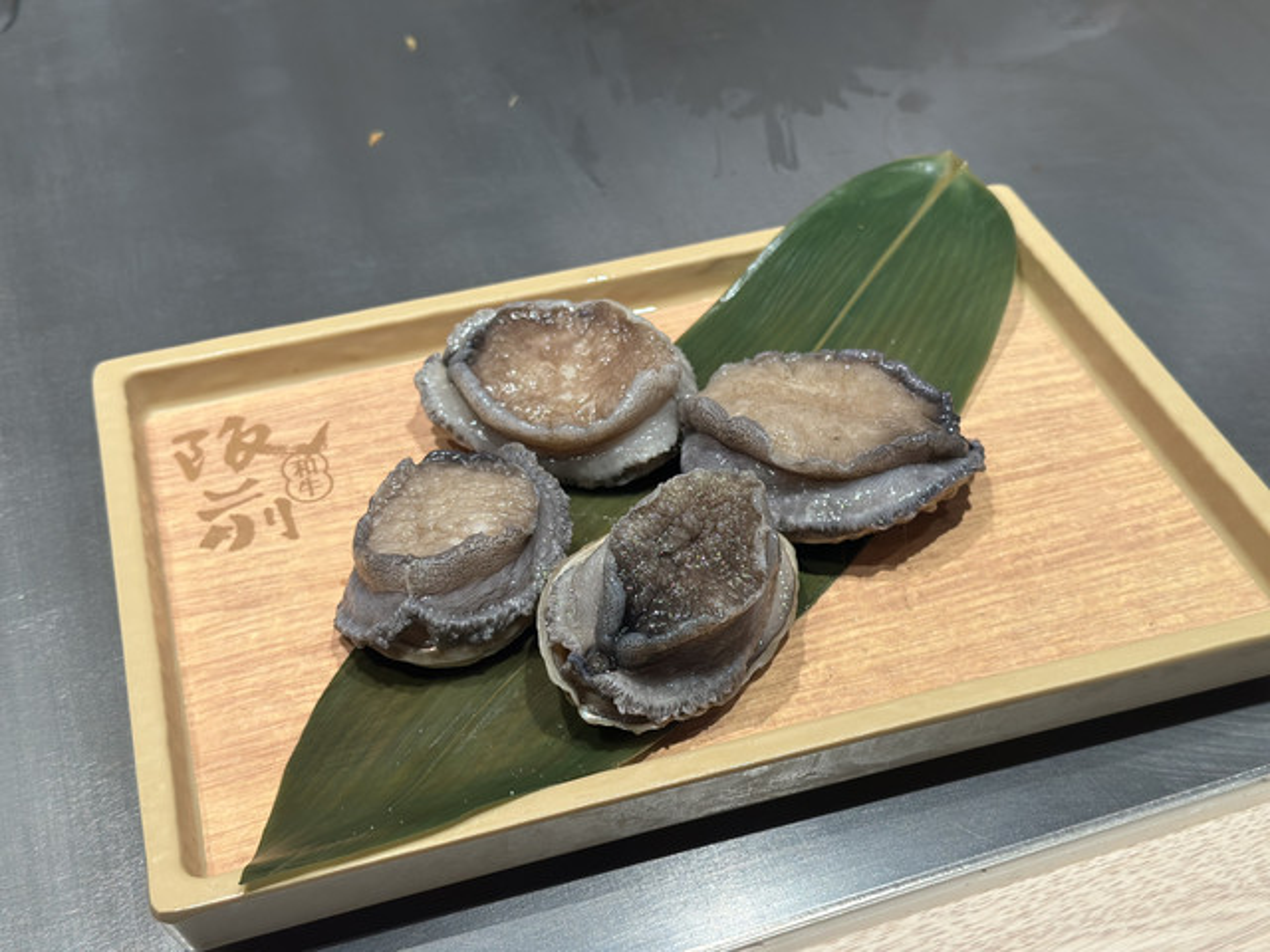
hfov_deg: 39.7
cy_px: 476
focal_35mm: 48
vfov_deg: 30.3
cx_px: 635
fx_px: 1761
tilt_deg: -40.0
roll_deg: +2.7
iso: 160
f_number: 1.78
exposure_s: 1/60
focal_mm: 6.86
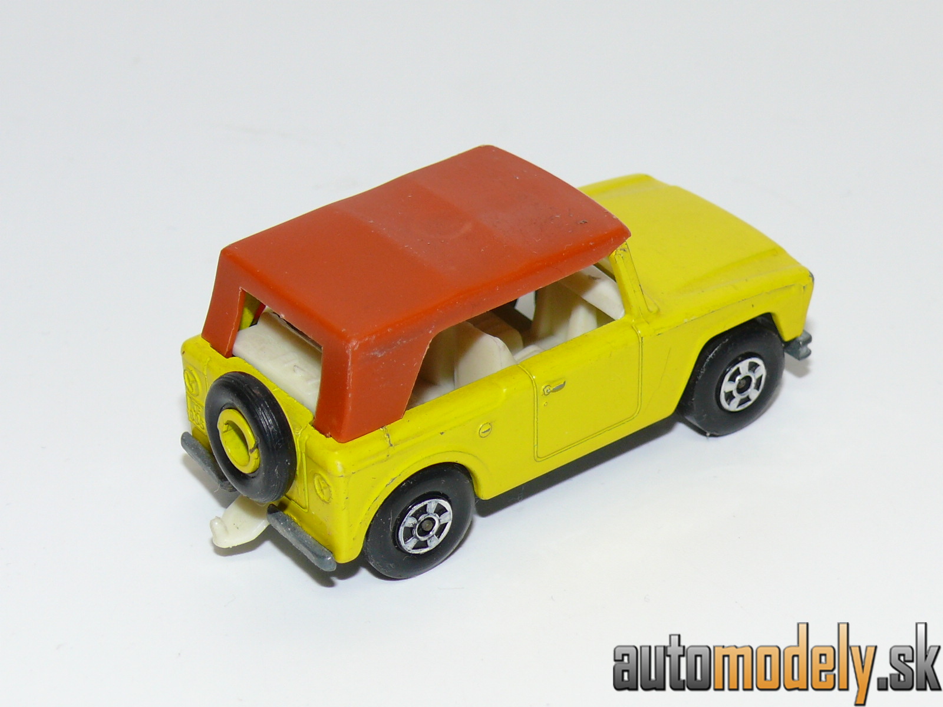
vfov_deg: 14.5
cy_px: 354
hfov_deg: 19.3
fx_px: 2779
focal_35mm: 102
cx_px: 472
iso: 100
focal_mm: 13.3
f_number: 4
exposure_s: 1/30
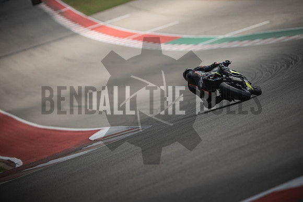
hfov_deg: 6.9
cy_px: 101
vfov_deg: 4.6
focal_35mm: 300
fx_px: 2525
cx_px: 152
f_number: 2
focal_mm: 200
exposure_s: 1/4000
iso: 200
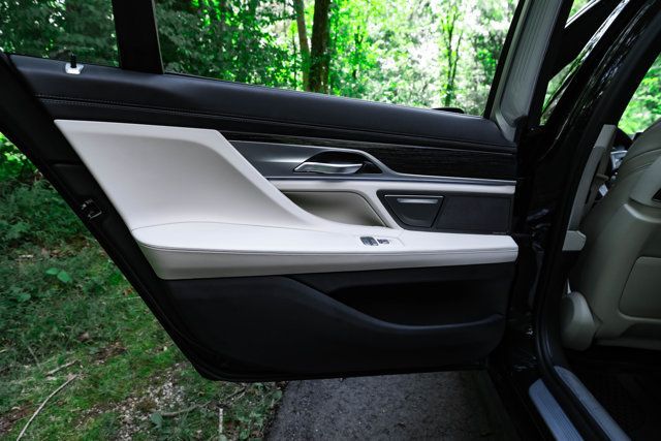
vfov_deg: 53.2
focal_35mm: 24
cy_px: 220
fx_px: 441
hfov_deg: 73.7
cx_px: 330
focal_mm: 24
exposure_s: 1/250
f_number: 6.3
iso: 800
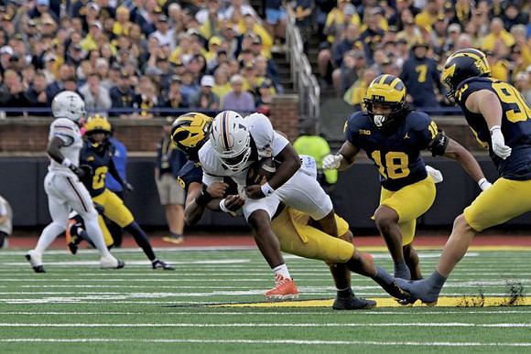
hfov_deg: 4.9
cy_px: 177
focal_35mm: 420
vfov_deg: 3.3
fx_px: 6196
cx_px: 266
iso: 1250
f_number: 5.6
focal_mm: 280
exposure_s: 1/1000
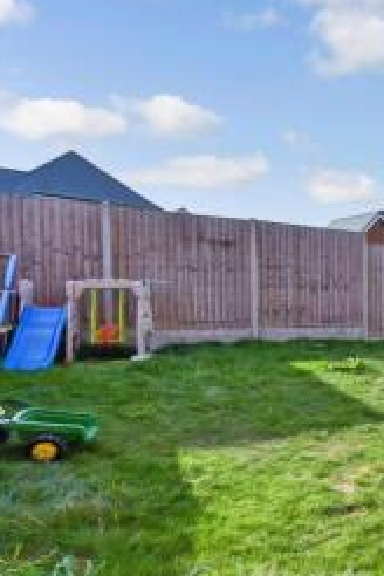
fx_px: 464
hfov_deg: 30.3
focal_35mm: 29
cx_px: 548
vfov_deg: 63.4
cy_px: 327
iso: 320
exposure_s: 1/800
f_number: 8
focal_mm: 10
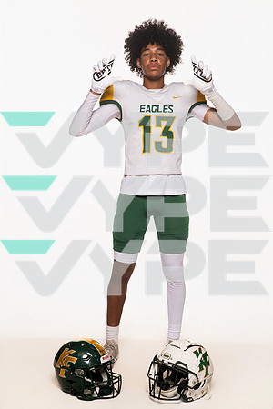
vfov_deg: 31.0
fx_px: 739
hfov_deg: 20.9
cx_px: 136
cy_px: 204
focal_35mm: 65
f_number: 7.1
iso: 800
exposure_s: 1/320
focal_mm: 65
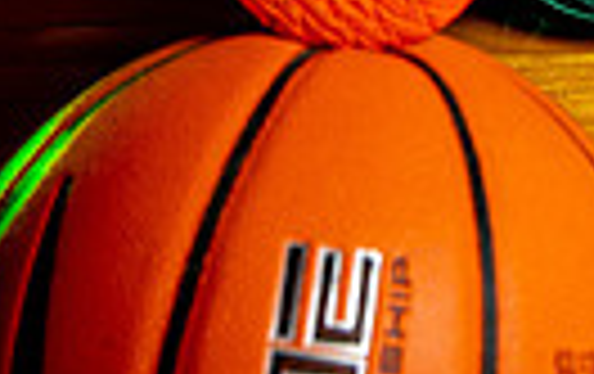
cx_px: 612
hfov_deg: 11.1
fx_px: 3032
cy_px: -613
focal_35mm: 187
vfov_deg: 6.6
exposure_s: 1/250
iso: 200
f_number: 9
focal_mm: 54
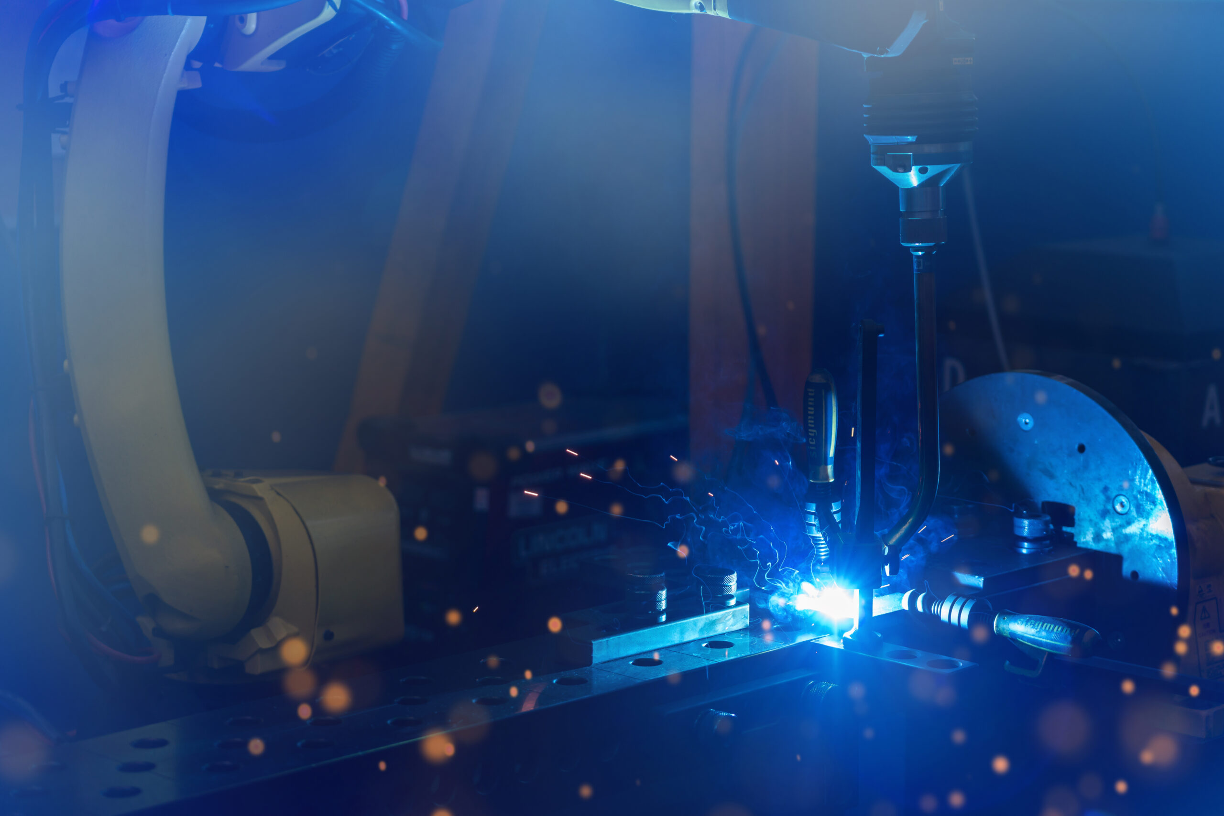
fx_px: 2856
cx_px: 612
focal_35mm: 84
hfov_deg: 24.2
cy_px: 408
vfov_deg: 16.3
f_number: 4
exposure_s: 1/250
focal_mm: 84
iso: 250
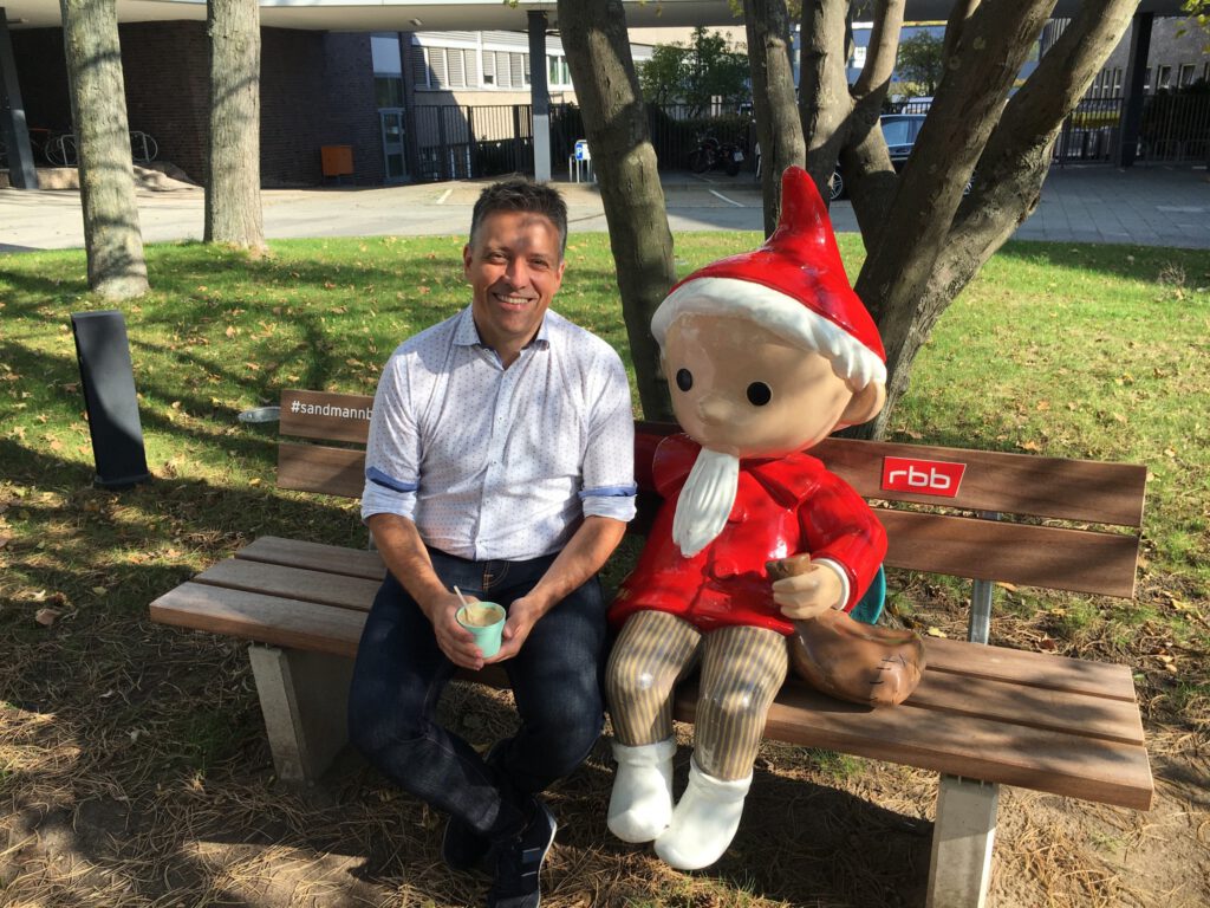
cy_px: 454
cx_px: 605
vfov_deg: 48.2
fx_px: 1014
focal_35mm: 29
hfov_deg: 61.7
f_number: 2.2
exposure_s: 1/625
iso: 25
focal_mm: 4.15
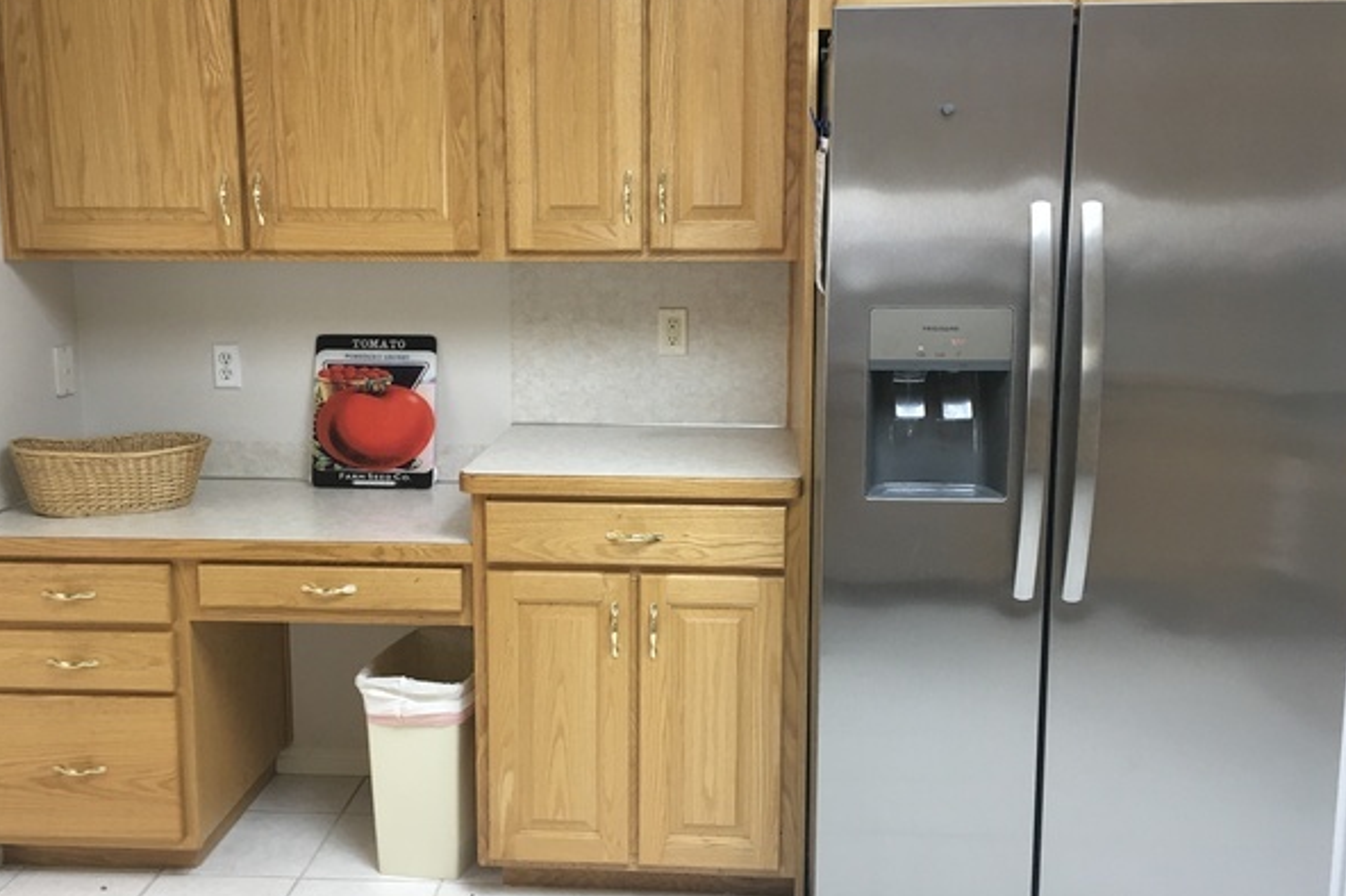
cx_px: 635
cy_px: 425
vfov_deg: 38.8
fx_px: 1270
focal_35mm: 34
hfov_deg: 55.8
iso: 80
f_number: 2.2
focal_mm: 4.15
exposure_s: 1/30
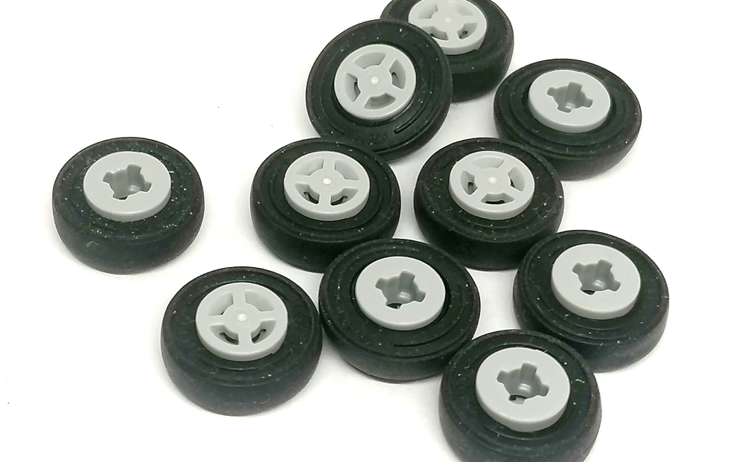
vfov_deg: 13.8
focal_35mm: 95
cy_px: 234
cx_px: 370
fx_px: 1914
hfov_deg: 21.9
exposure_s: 1/100
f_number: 1.8
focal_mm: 4.75
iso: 64
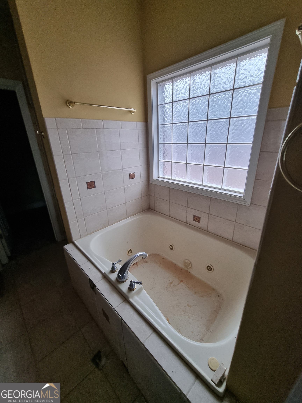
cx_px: 151
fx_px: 151
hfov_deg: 89.9
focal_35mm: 13
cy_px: 202
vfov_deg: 106.2
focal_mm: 2.2
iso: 200
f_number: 2.2
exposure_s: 1/60
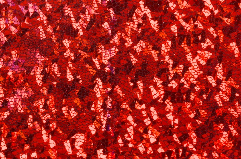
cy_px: 80
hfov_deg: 19.5
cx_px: 120
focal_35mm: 105
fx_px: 701
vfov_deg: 13.0
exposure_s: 1/250
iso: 200
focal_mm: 70
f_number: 11
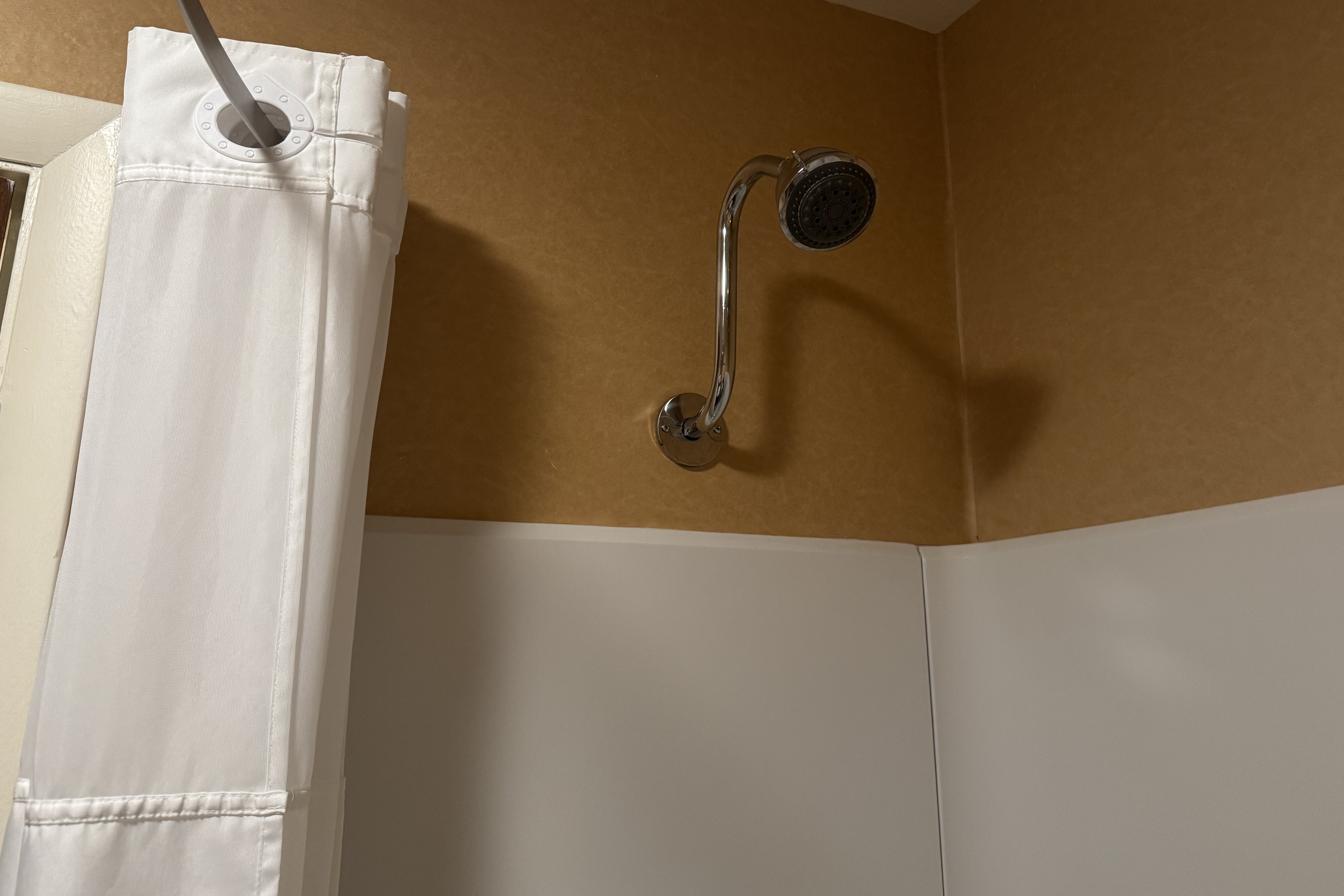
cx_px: 740
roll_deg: +0.8
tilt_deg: +17.7
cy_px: 335
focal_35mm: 30
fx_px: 1120
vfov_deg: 43.3
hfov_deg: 61.8
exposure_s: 1/60
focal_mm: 6.76
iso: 250
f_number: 1.78
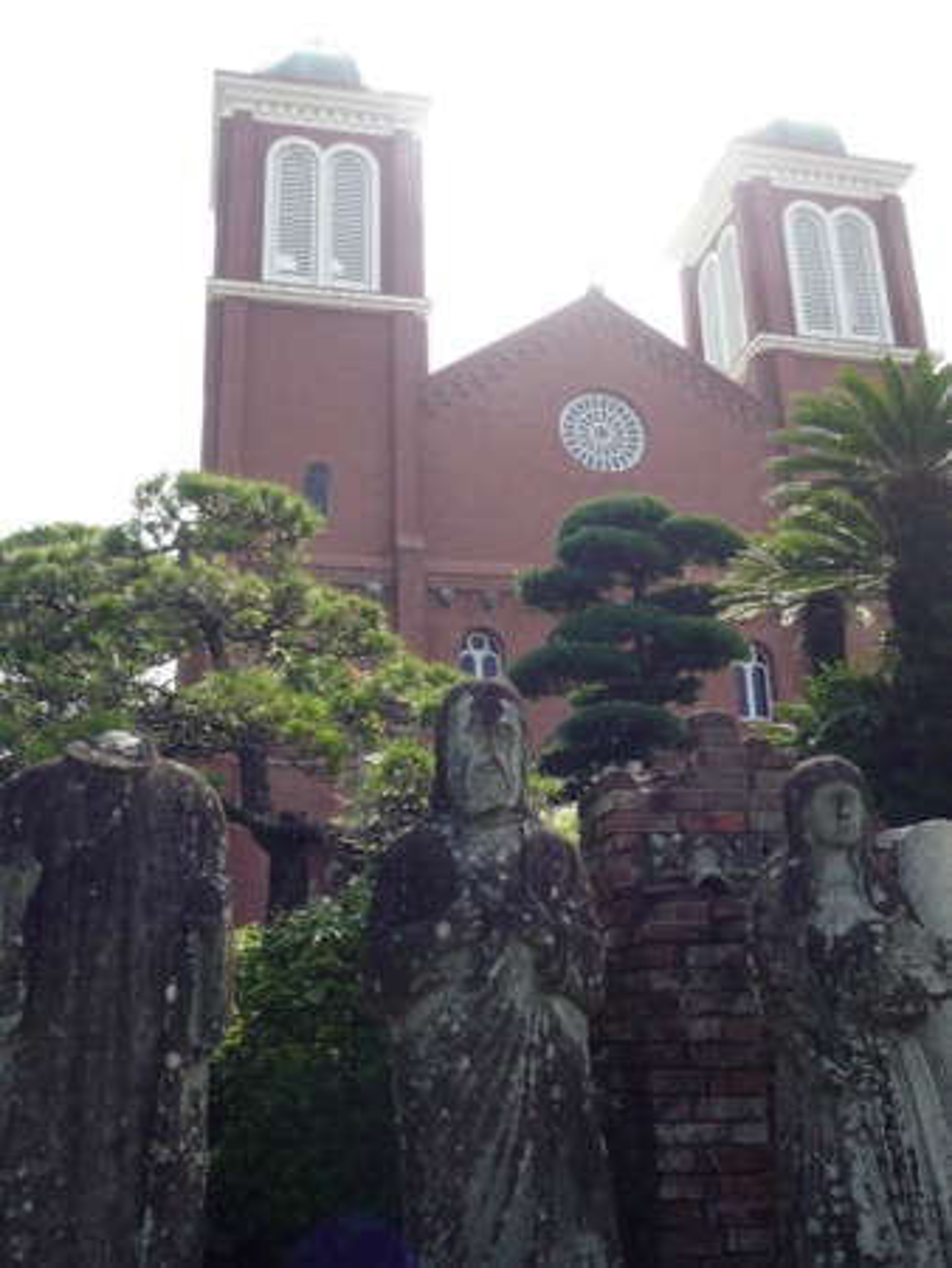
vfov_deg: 51.3
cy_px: 634
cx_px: 476
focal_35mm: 36
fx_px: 1319
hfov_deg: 39.7
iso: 100
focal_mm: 6.3
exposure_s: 1/500
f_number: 3.8
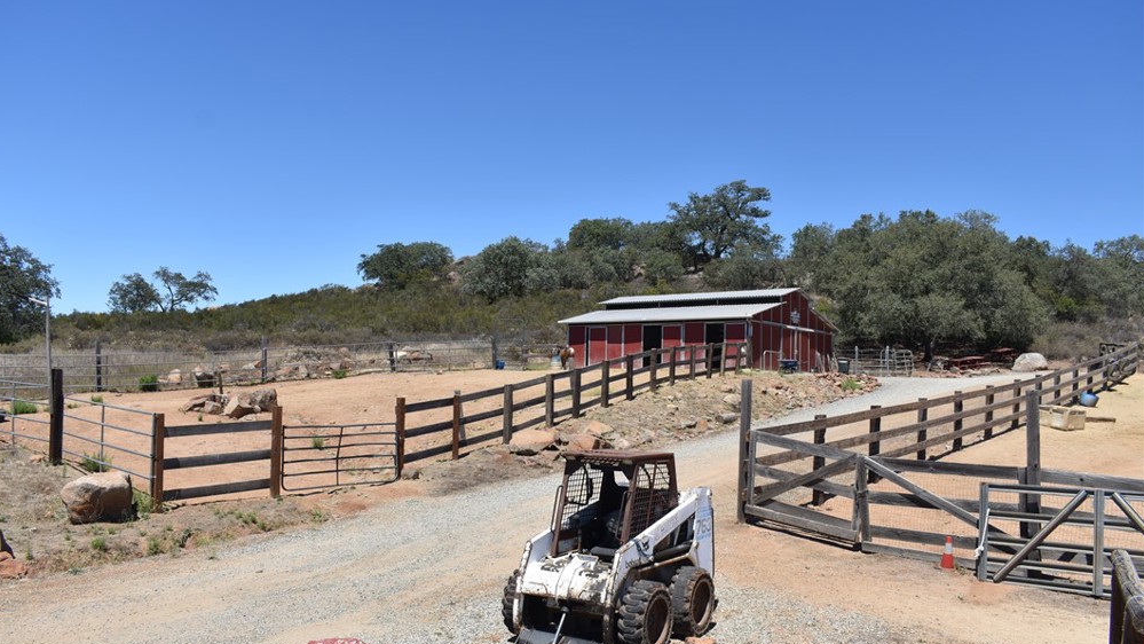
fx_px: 880
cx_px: 563
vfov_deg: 40.1
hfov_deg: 66.1
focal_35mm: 29
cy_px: 354
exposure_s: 1/320
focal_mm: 18
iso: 100
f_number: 9
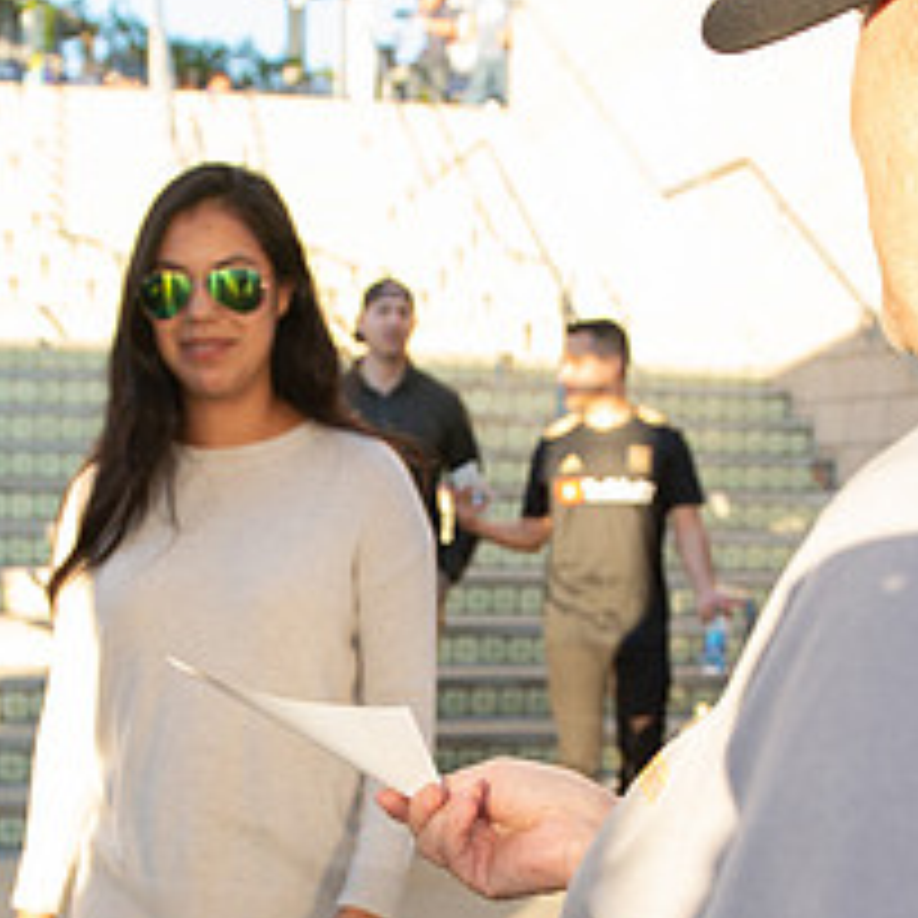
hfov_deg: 29.5
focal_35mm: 58
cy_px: 812
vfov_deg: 28.5
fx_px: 1740
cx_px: 396
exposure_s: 1/640
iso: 800
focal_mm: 24
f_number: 4.5
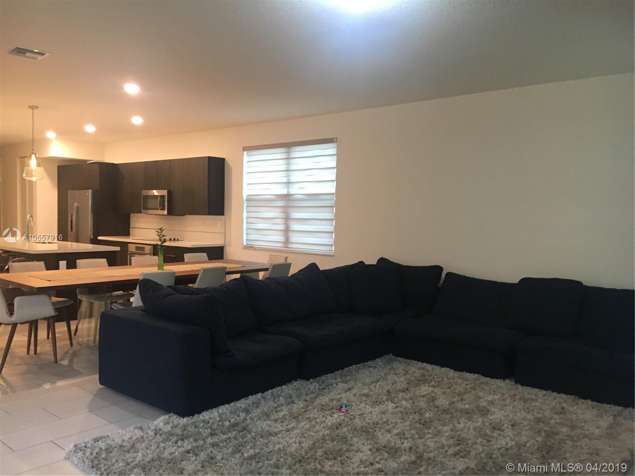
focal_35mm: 29
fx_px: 532
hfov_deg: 61.7
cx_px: 318
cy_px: 238
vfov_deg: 48.2
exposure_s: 1/30
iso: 160
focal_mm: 4.15
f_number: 2.2
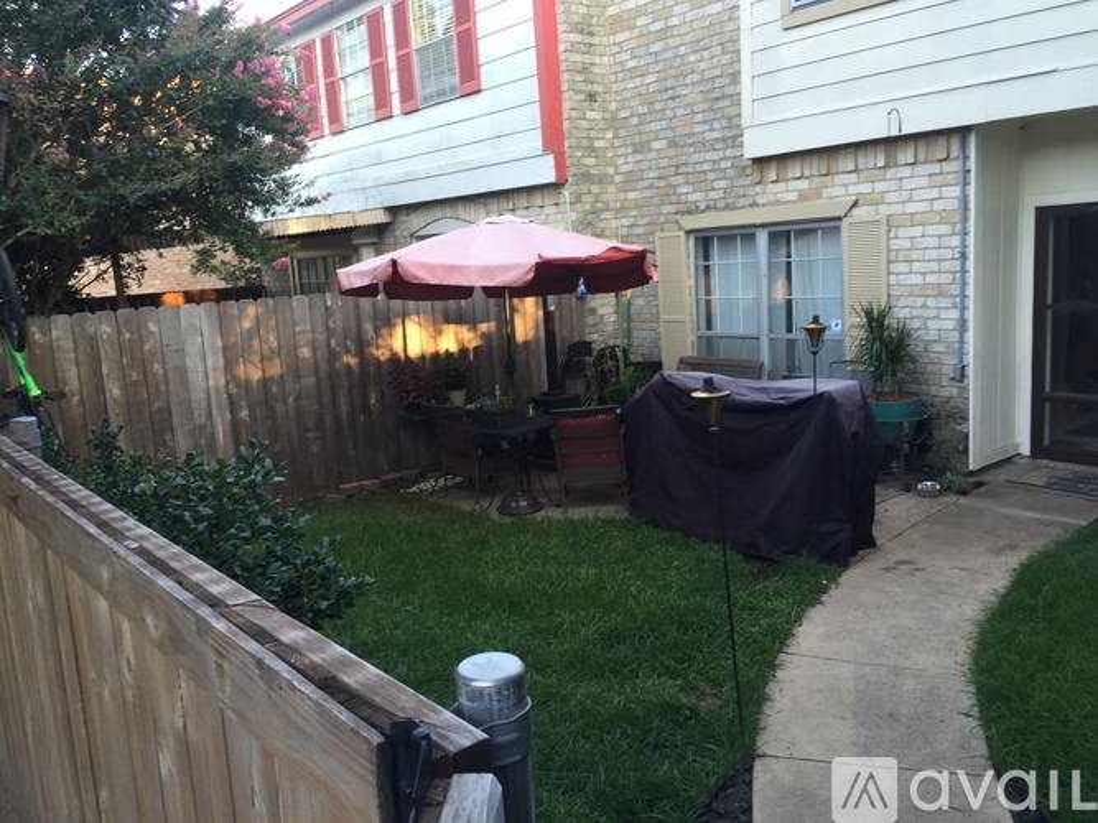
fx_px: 920
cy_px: 412
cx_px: 549
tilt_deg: -12.1
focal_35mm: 29
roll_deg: +3.3
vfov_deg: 48.2
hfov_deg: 61.7
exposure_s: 1/60
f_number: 2.2
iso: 32
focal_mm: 4.15
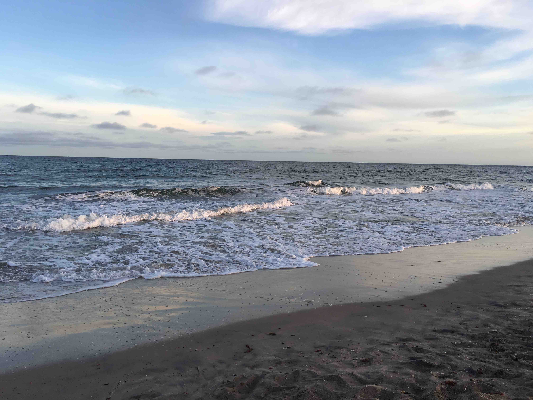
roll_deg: -1.1
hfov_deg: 61.7
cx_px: 266
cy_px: 200
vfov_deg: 48.2
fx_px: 447
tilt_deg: -3.8
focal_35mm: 29
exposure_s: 1/319
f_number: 2.2
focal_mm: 4.15
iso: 25
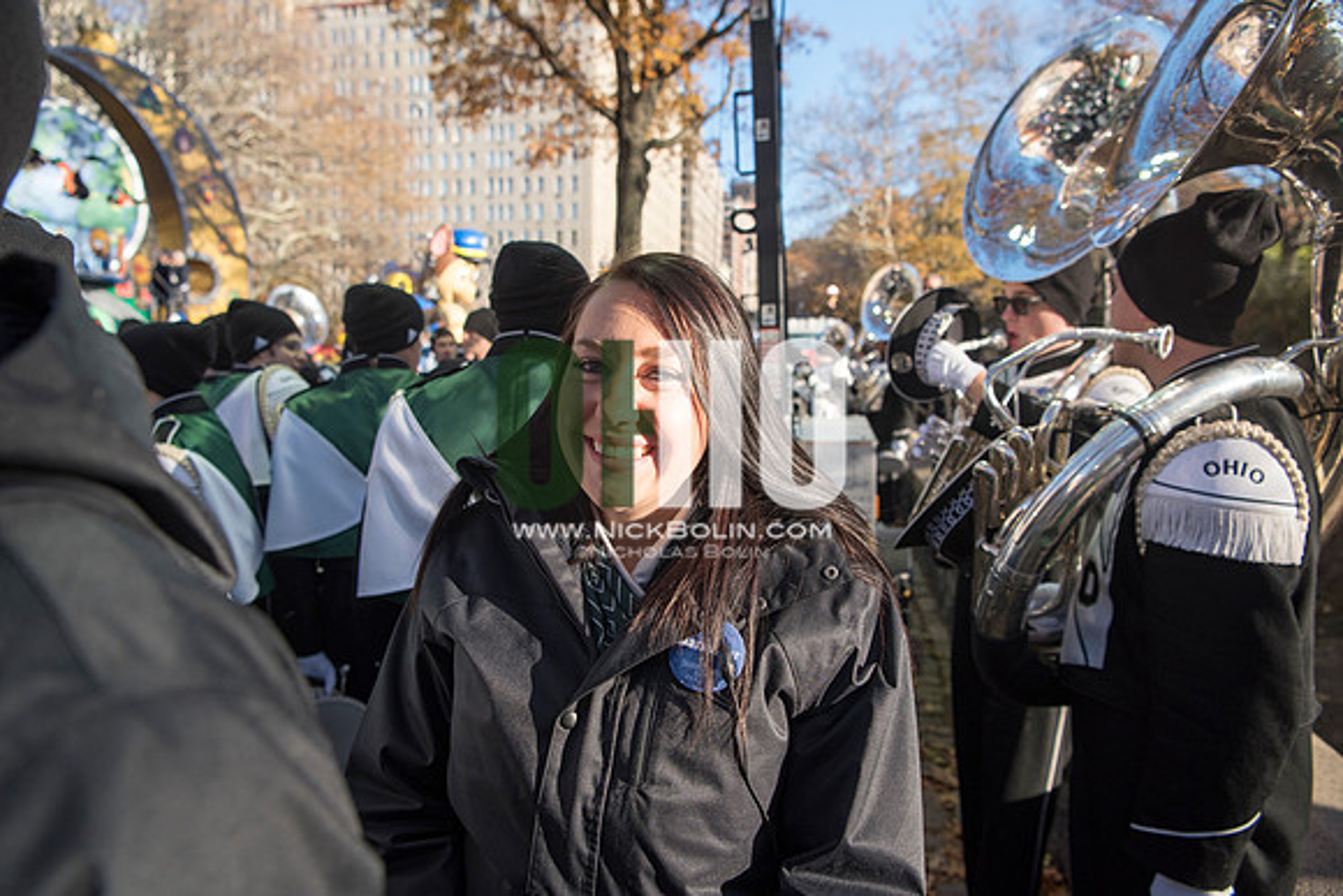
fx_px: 896
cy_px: 448
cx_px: 672
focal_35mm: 24
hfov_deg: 73.7
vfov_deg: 53.2
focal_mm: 24
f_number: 4
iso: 320
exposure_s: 1/1250
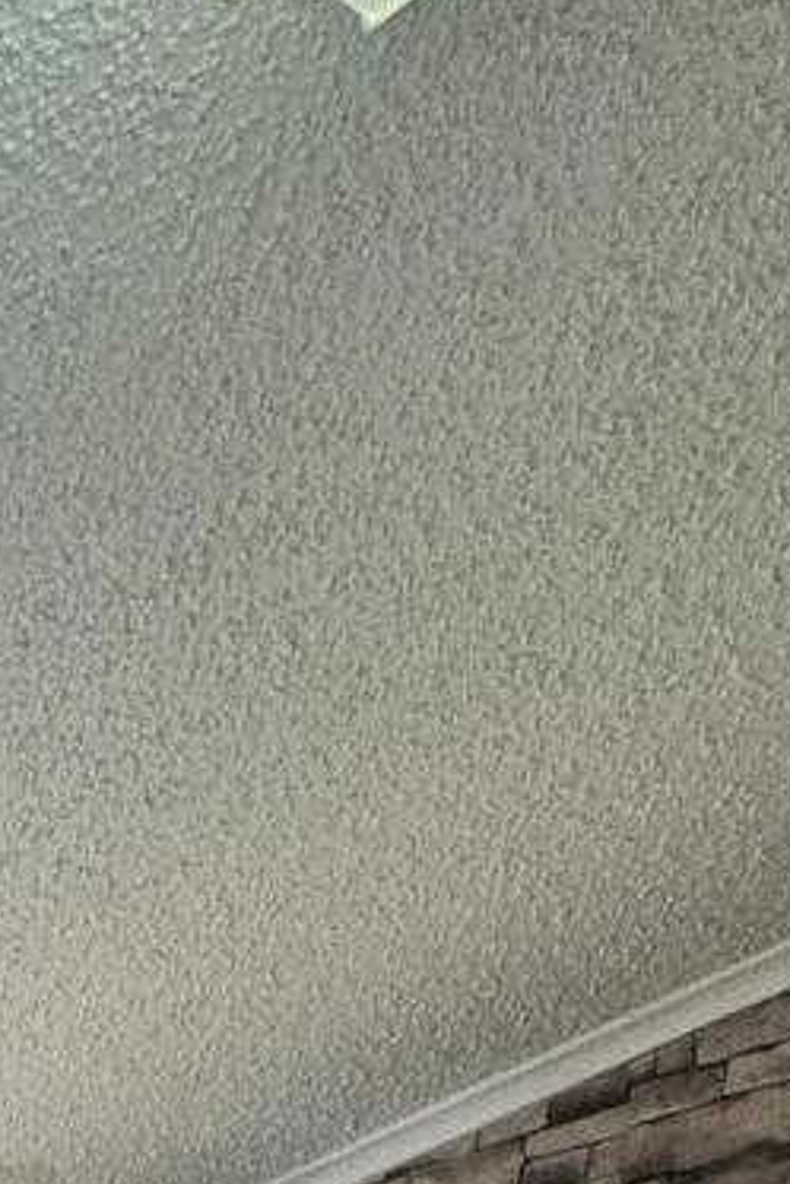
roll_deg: +1.7
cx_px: -717
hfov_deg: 14.8
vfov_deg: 17.4
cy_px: 2447
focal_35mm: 78
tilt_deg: -8.7
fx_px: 2565
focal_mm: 2.22
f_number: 2.2
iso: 100
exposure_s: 1/90
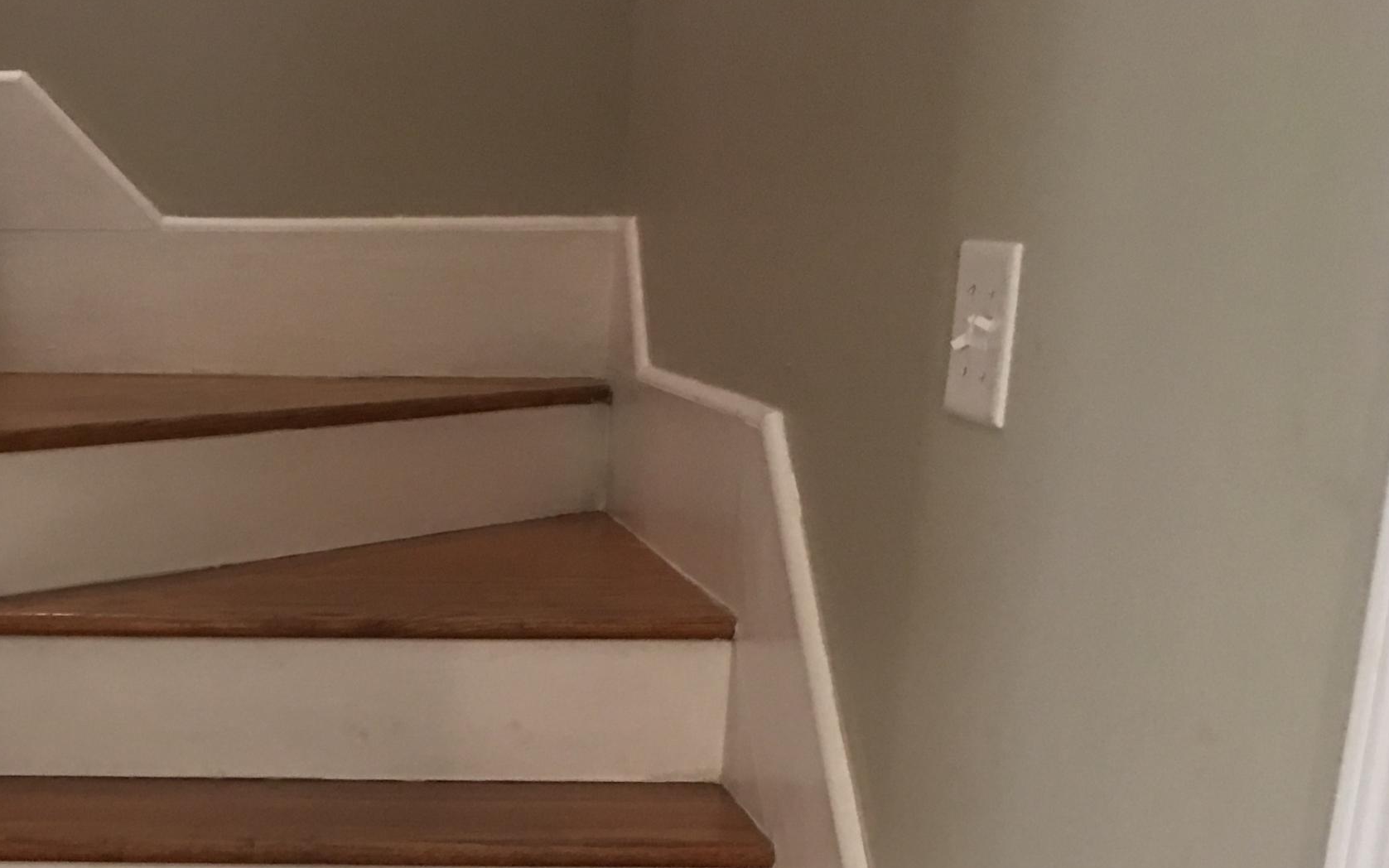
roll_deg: -0.8
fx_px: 2082
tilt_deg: -14.4
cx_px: 230
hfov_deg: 35.4
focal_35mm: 55
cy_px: 883
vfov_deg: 22.6
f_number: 2.2
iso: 64
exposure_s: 1/4
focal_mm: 4.15
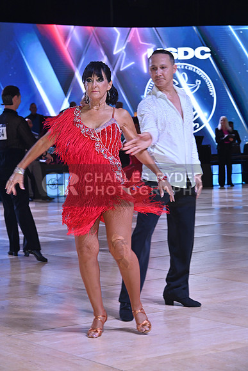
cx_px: 124
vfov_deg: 23.6
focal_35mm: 86
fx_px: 888
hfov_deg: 15.9
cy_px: 186
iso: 1250
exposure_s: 1/200
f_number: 10
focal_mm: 86
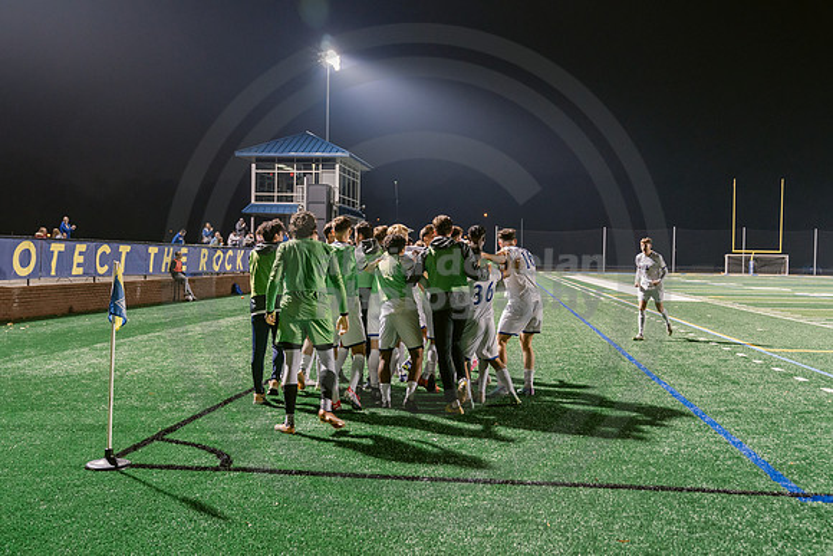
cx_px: 416
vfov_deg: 36.9
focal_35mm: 36
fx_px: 833
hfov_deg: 53.1
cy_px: 278
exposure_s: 1/80
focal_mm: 36
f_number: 4
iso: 2500
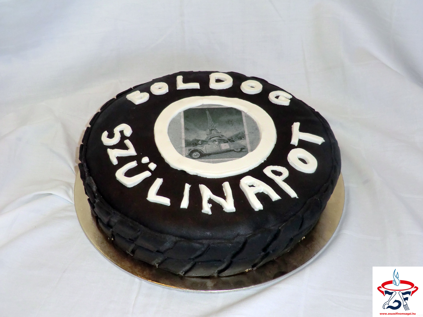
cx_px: 212
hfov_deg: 46.8
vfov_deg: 36.0
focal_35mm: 40
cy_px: 158
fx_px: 489
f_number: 3.8
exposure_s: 1/60
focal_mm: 7.1
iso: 400
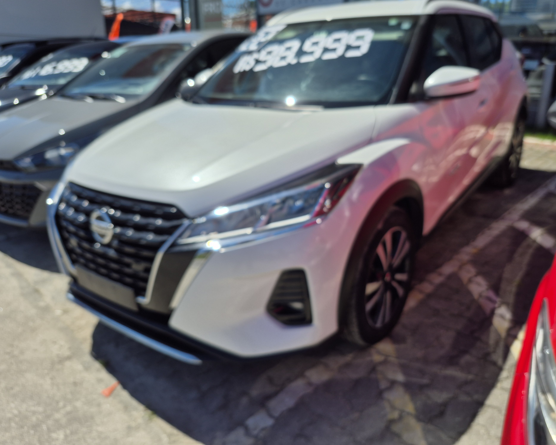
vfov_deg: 58.8
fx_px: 395
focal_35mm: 24
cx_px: 290
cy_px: 222
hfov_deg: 70.3
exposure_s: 1/3432
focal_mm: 5.4
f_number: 1.8
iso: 25
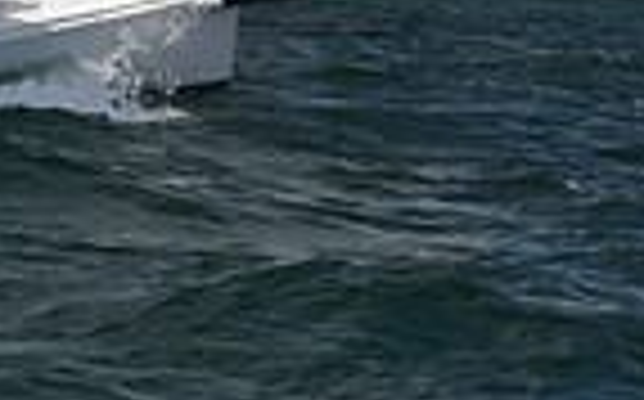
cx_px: -115
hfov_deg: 7.2
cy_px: -876
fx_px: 5084
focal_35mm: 290
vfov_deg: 4.3
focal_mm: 70
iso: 320
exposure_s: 1/800
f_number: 8
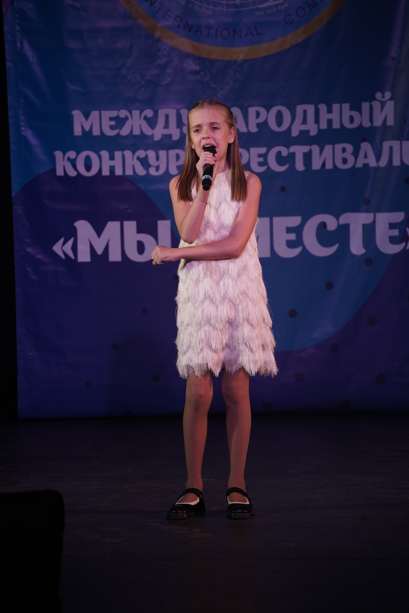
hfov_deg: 6.6
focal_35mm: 209
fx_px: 3561
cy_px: 306
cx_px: 204
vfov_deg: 9.8
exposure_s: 1/250
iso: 1600
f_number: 5.6
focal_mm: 209
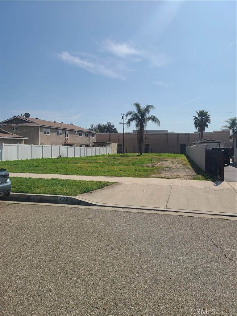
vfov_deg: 67.3
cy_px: 158
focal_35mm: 26
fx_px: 237
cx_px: 118
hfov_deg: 53.1
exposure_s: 1/4769
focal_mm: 5.4
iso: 40
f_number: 1.8
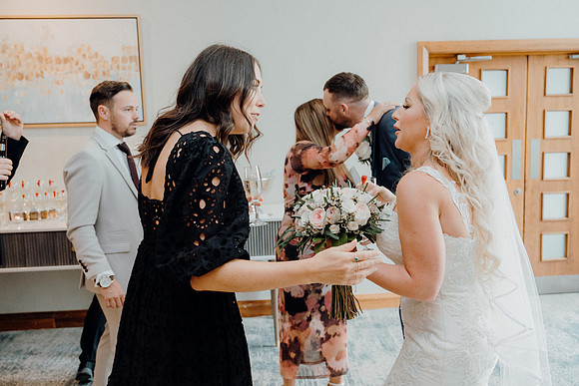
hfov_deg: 60.3
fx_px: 499
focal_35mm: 31
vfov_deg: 42.3
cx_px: 290
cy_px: 193
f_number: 3.5
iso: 2500
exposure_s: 1/200
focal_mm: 31
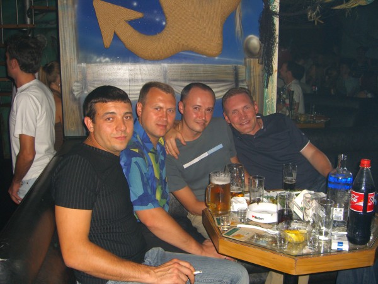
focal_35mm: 38
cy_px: 142
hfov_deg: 49.0
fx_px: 415
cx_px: 189
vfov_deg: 37.7
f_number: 2.8
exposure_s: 1/60
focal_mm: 7.9
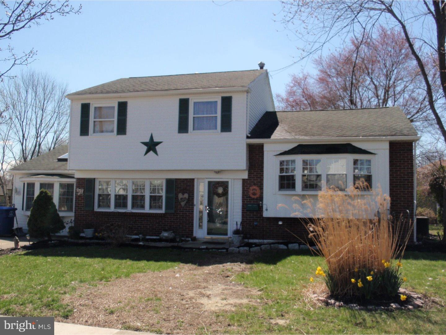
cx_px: 223
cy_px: 168
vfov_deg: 41.8
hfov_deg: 54.0
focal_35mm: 34
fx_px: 438
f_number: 9
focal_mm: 6.07
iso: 64
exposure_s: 1/125
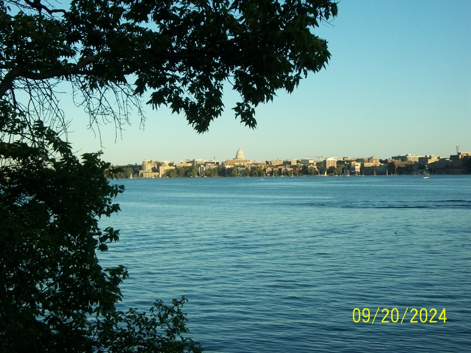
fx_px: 844
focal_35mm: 62
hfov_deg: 31.2
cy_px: 176
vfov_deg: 23.7
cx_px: 236
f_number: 4.1
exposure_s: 1/400
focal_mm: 11
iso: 80
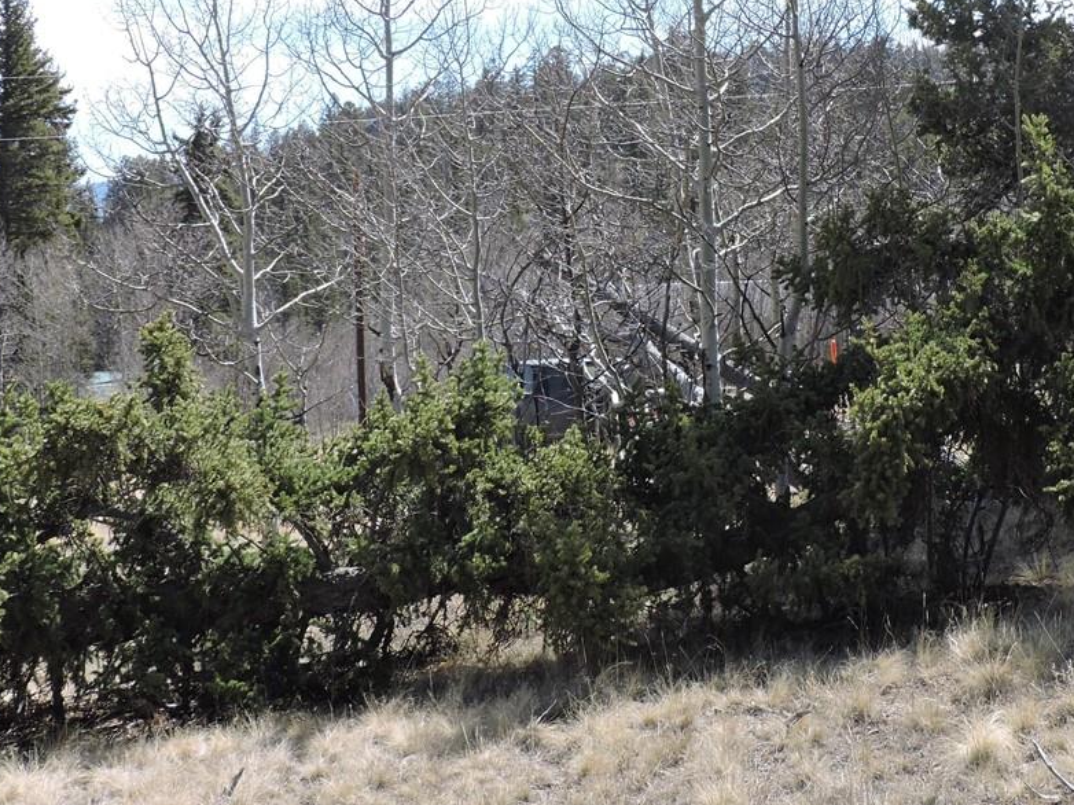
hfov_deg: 22.2
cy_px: 310
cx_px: 727
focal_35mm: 88
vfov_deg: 16.8
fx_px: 2729
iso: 100
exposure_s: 1/500
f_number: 3.4
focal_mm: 7.7
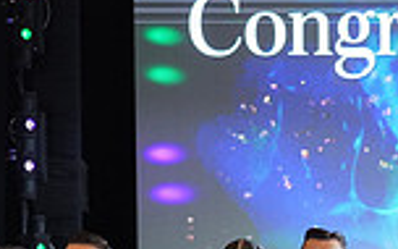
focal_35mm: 156
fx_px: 1692
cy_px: 429
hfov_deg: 13.3
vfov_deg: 8.1
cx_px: 325
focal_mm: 40
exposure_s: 1/160
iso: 2000
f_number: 4.5
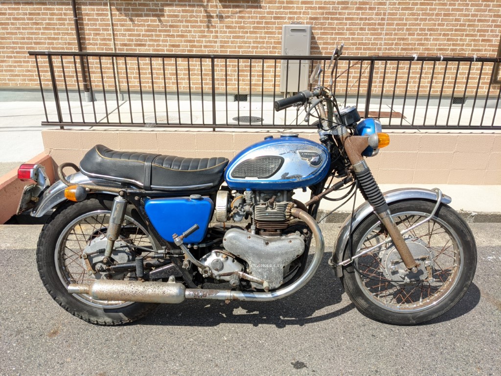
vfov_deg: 51.4
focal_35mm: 27
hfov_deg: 65.3
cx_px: 250
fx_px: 391
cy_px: 188
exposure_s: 1/1957
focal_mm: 4.38
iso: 57
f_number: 1.73
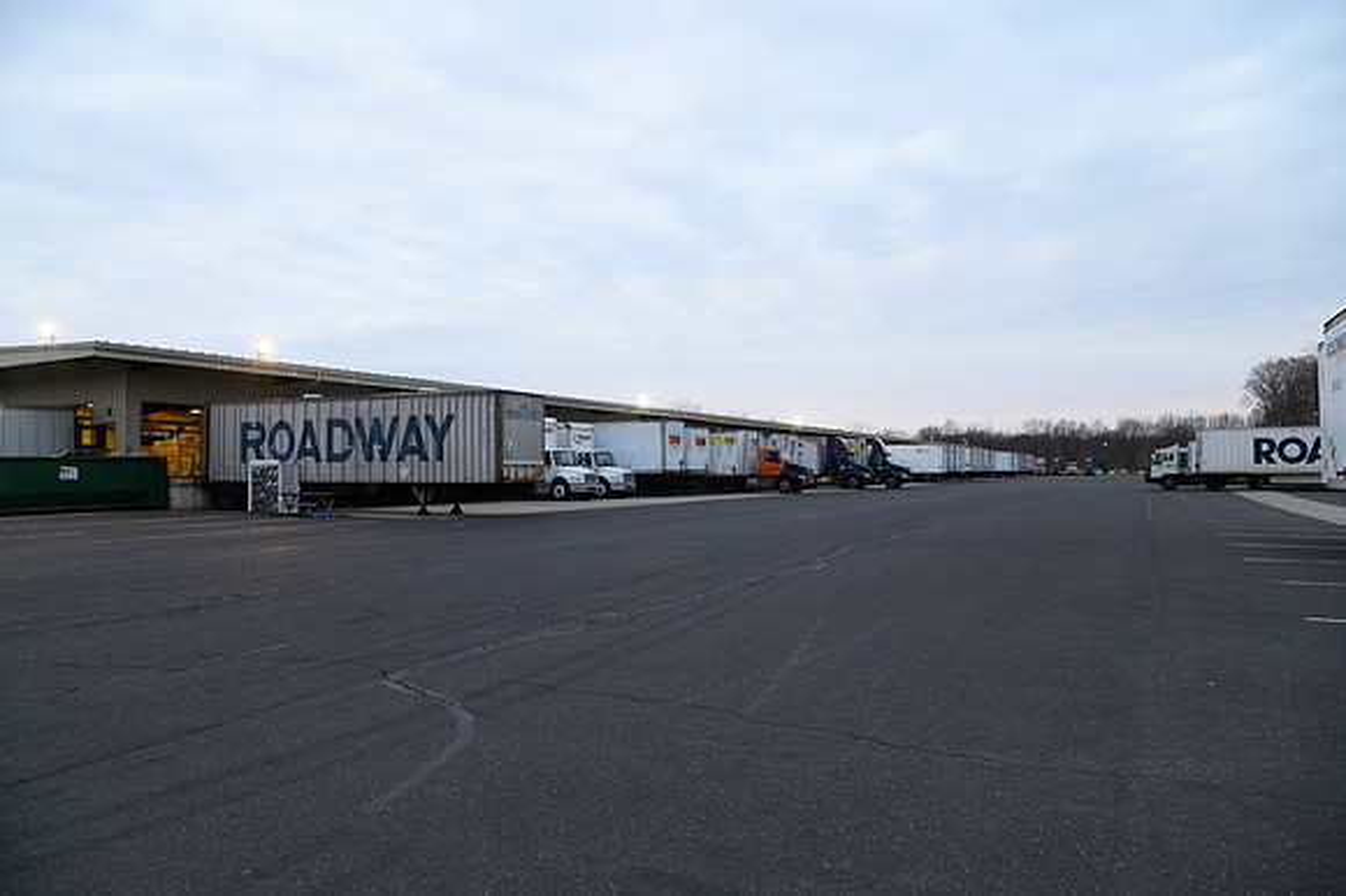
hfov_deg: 73.8
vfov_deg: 53.1
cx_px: 673
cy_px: 448
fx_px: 897
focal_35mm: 24
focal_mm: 24
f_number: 5.6
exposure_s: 1/30
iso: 800
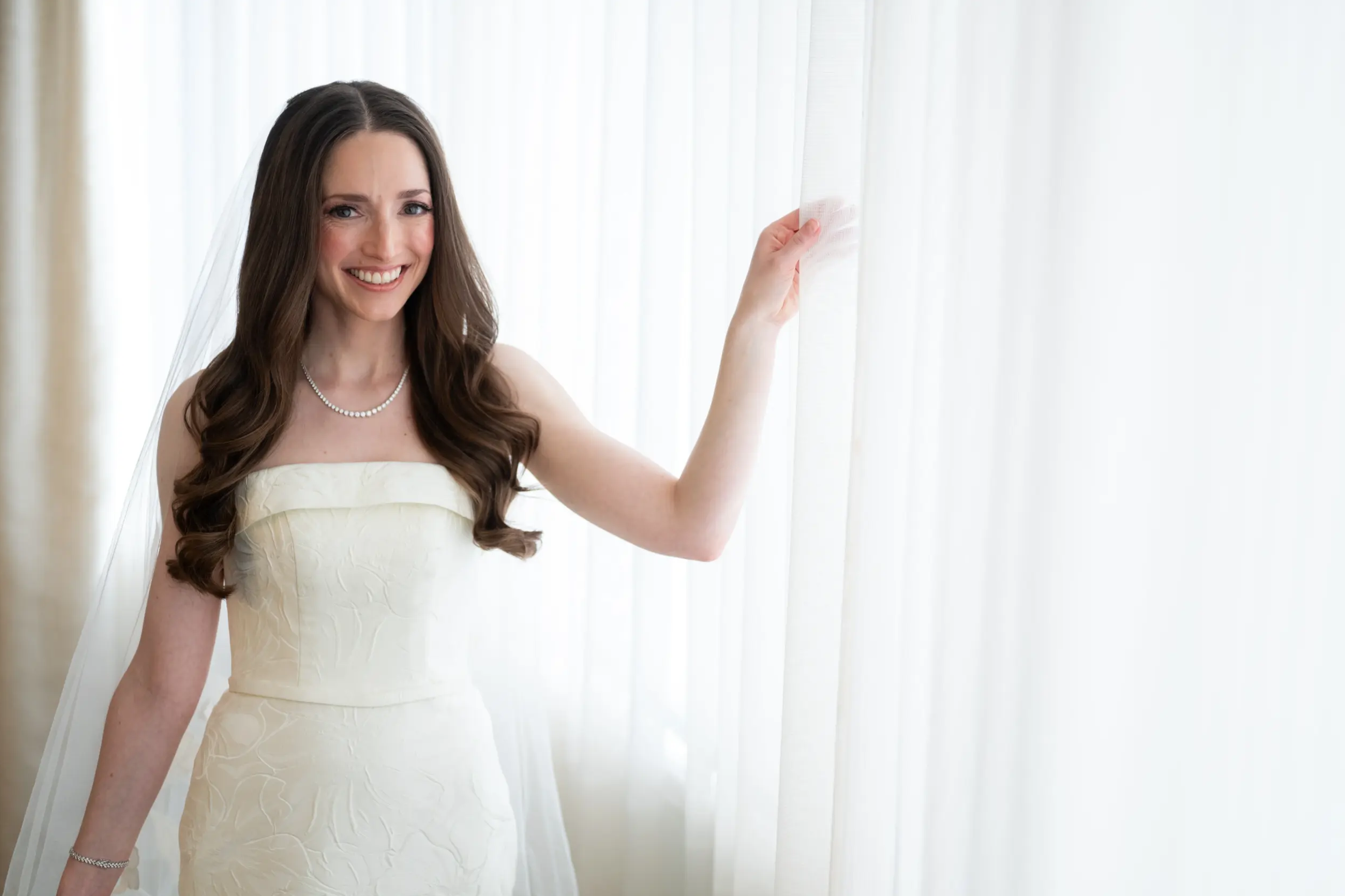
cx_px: 662
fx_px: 1905
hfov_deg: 38.9
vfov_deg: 26.5
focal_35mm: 51
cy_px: 446
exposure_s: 1/200
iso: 640
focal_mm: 50
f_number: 2
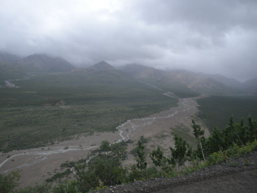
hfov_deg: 51.4
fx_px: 267
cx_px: 128
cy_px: 96
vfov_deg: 39.7
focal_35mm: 36
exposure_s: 1/538
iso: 64
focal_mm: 6.3
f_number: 3.5
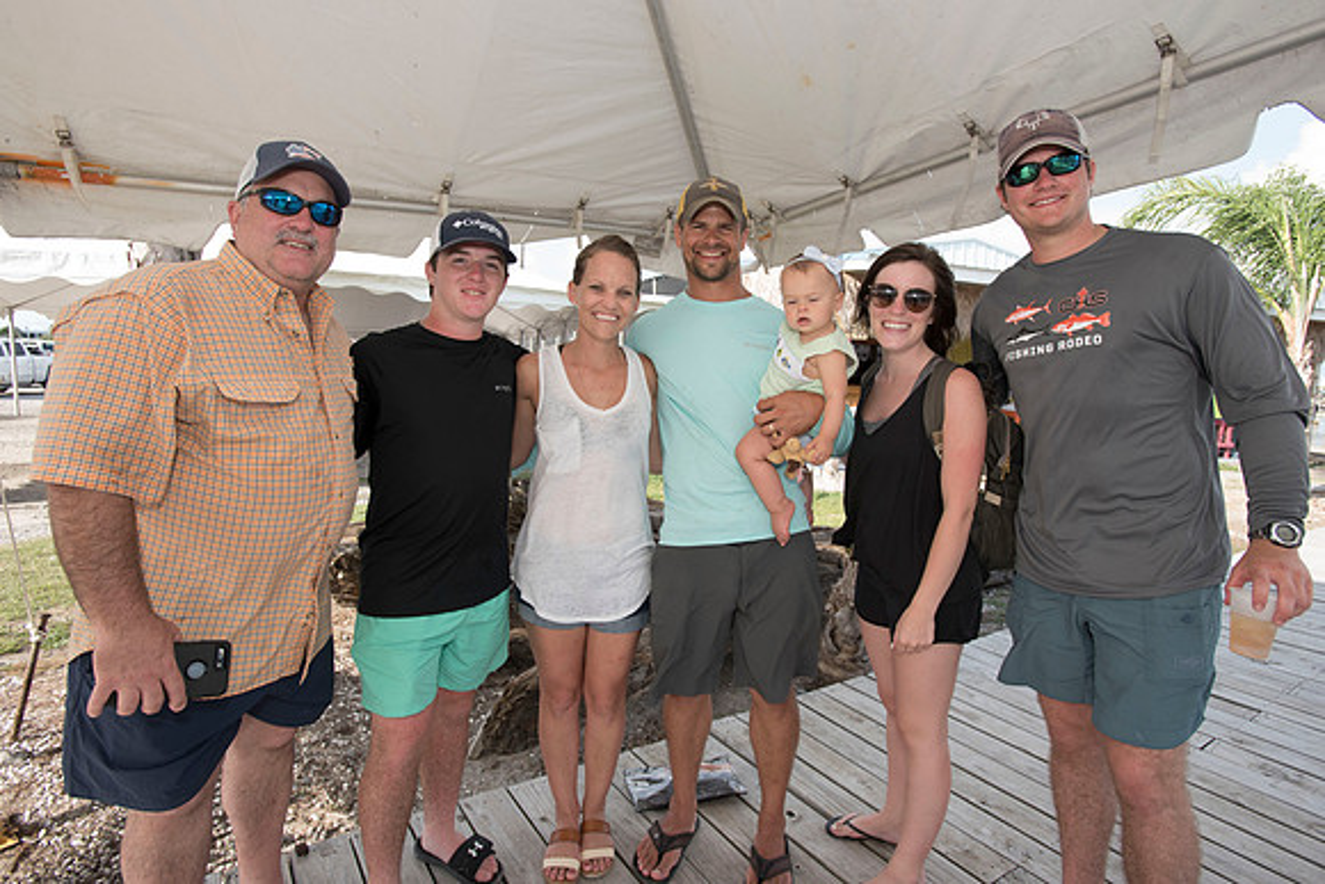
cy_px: 442
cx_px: 662
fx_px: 699
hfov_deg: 86.9
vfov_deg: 64.6
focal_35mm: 19
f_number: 5.6
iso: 250
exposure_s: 1/250
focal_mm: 19
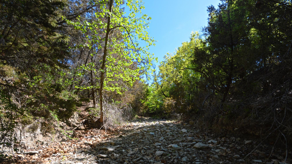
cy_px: 95
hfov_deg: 99.4
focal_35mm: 16
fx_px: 124
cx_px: 147
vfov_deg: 66.7
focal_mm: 10
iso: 200
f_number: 11
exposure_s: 1/40
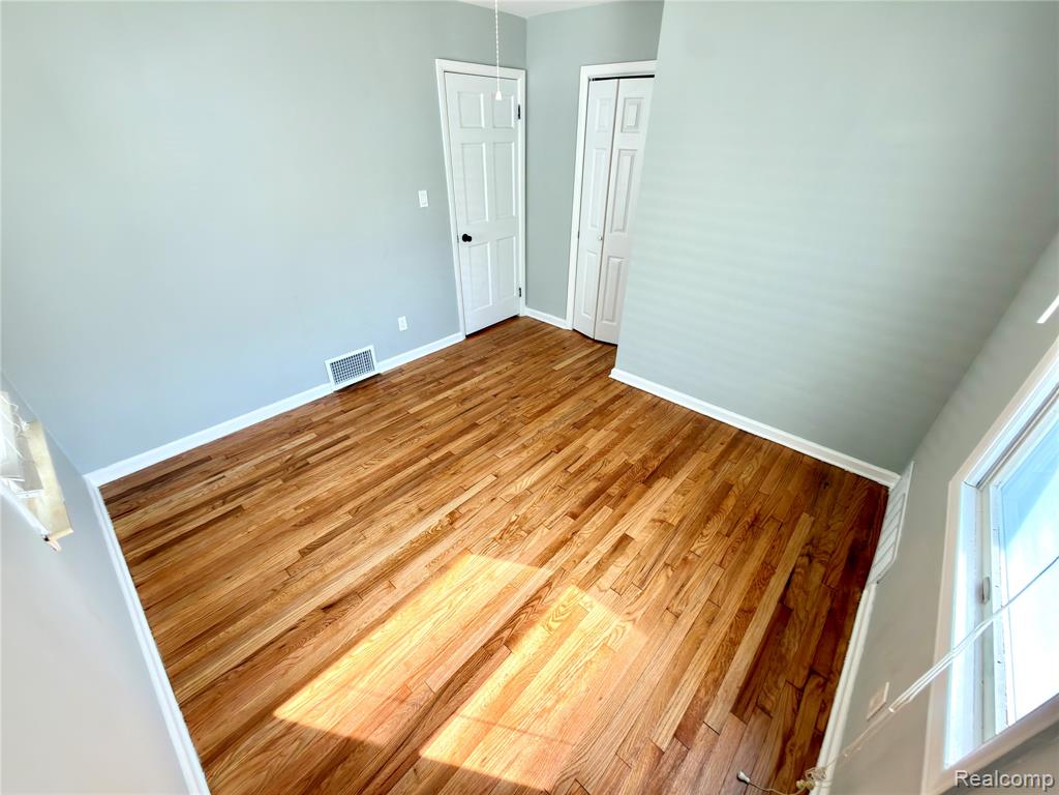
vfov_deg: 85.7
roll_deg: -1.0
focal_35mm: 14
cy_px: 398
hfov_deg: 102.1
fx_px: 428
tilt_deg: -31.8
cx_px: 530
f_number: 2.2
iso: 50
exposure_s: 1/60
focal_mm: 2.22
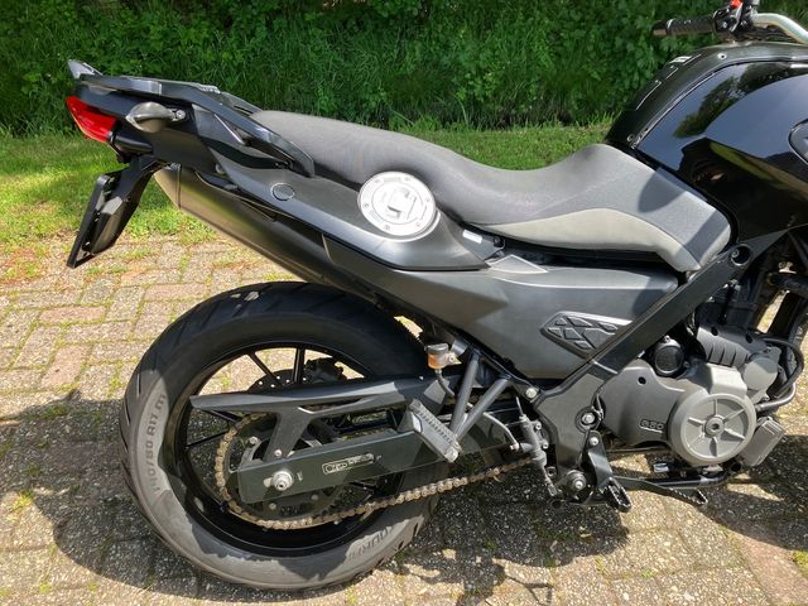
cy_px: 303
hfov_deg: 63.4
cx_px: 404
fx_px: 654
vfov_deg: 49.7
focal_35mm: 28
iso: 32
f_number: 1.8
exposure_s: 1/345
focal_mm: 3.99
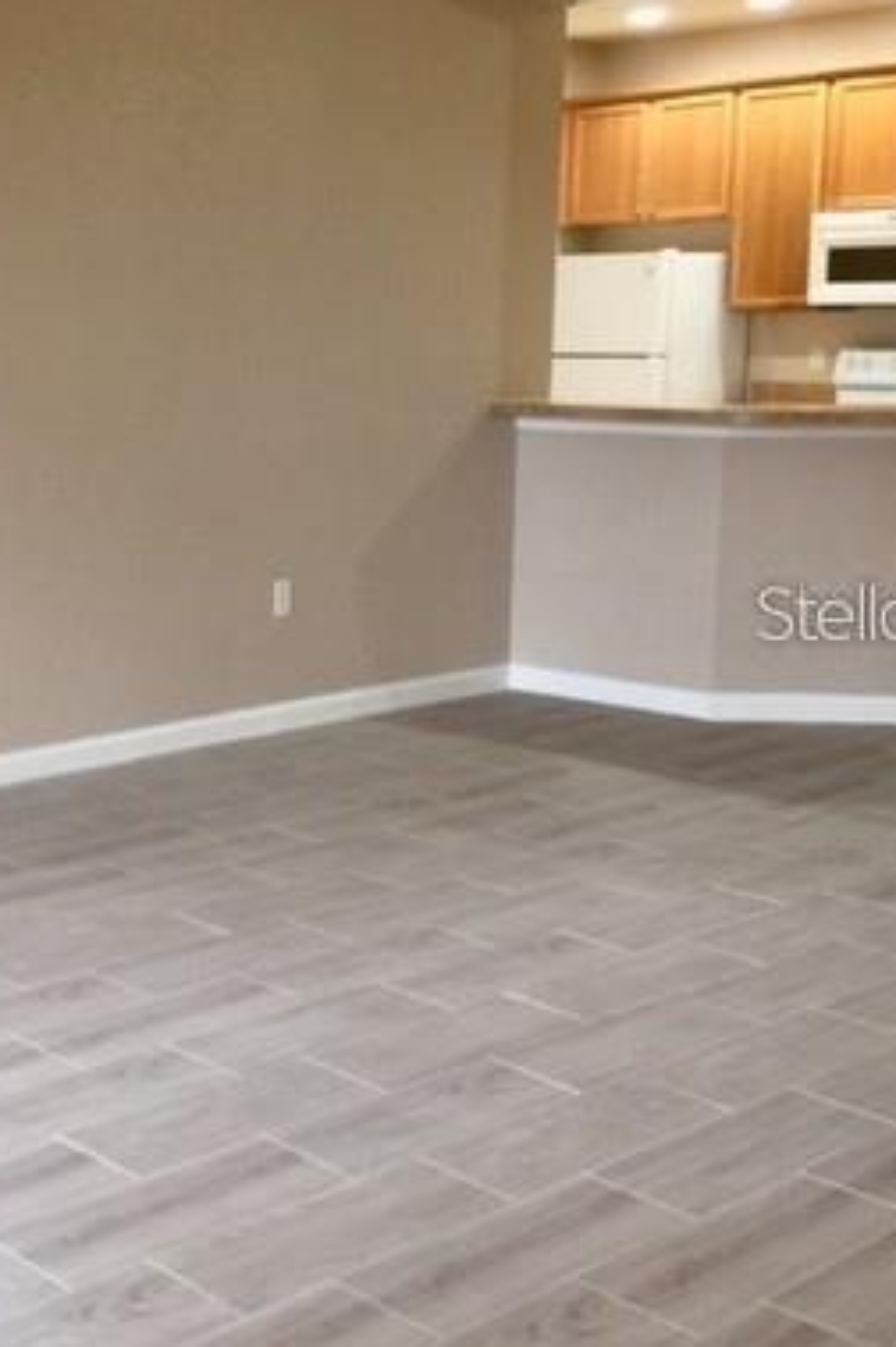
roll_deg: -0.5
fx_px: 1907
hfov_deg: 24.9
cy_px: 611
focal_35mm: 51
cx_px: -46
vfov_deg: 38.9
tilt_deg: -6.2
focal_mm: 4.15
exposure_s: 1/15
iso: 40
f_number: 2.2
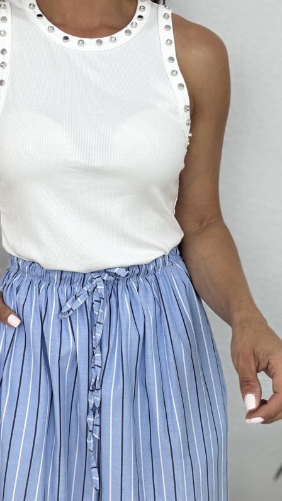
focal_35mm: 44
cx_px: 86
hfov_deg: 26.9
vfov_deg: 46.4
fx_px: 585
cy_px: 230
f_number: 1.9
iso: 40
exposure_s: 1/100
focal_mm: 2.69
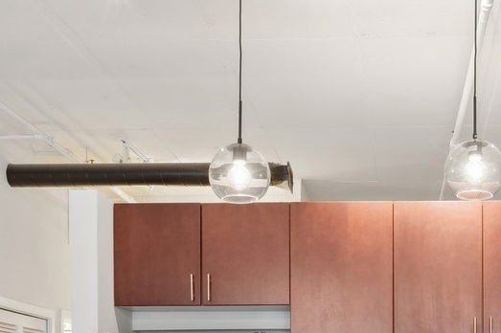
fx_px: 862
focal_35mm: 62
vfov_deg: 20.2
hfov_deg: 31.7
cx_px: 385
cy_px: 418
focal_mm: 20
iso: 320
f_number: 8
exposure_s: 1/1.67
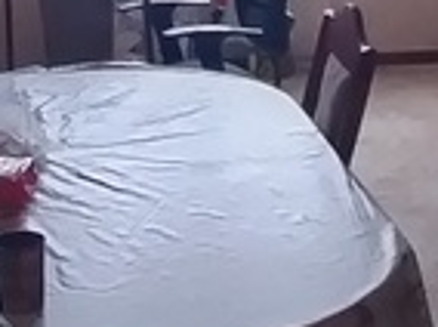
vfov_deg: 12.9
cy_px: -6
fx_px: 1427
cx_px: 207
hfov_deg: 17.4
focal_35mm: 113
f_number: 2.2
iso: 263
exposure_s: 1/33.3
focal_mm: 1.42
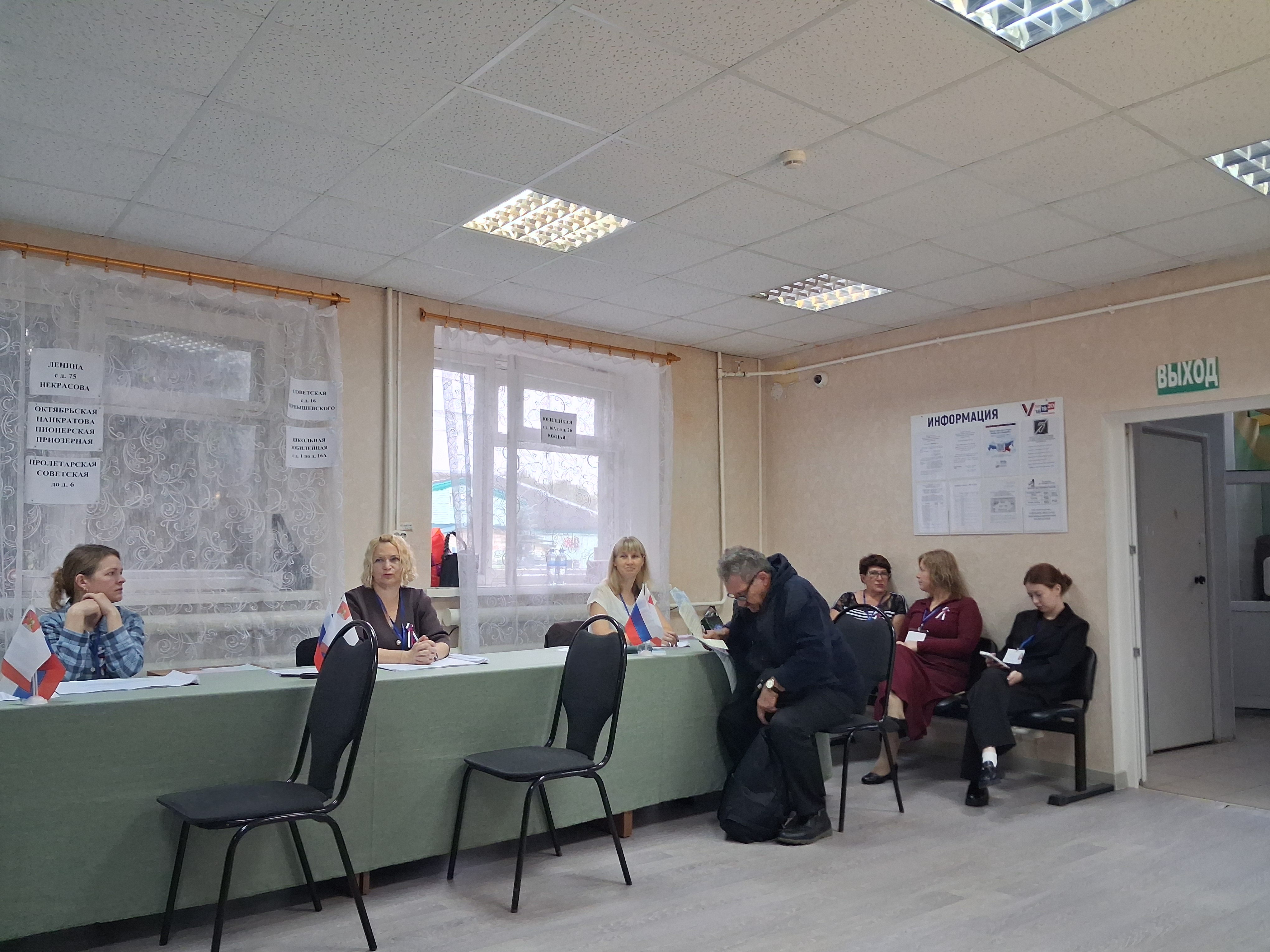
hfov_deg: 65.3
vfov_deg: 51.4
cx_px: 635
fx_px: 991
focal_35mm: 27
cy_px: 476
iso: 320
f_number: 1.8
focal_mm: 4
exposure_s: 1/100
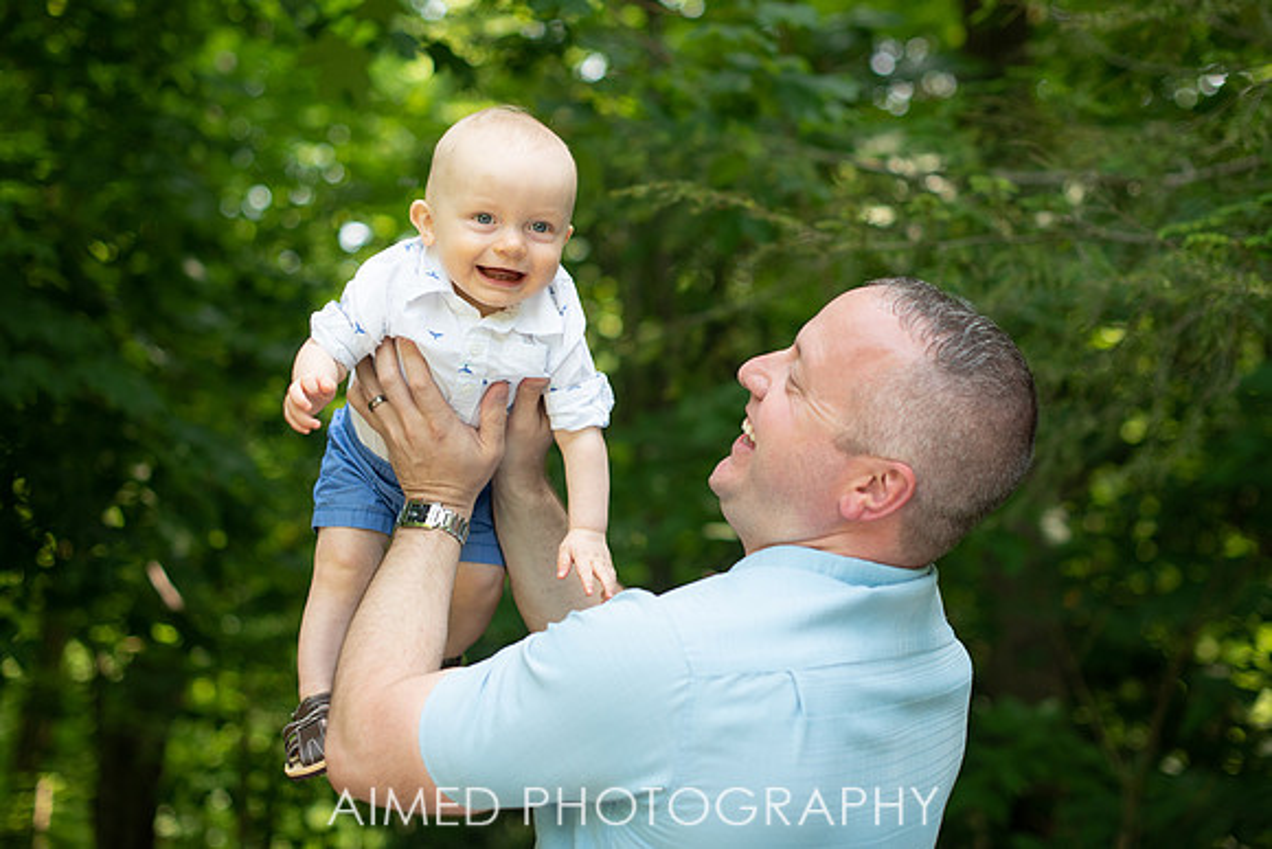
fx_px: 2030
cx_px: 636
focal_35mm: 57
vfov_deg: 23.6
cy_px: 361
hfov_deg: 34.8
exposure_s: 1/800
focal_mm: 50
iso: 250
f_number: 2.2
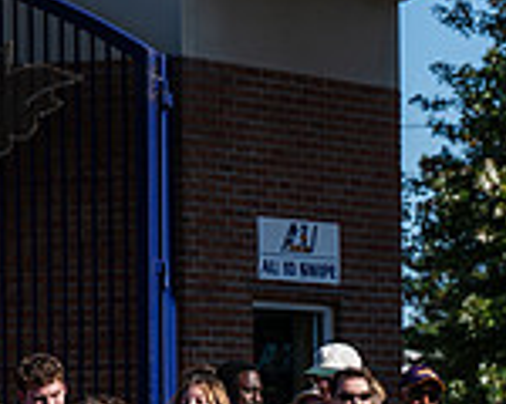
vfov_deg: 5.0
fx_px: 4612
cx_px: 810
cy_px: 503
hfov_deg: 6.2
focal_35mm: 308
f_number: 3.5
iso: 50
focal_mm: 85
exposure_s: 1/640
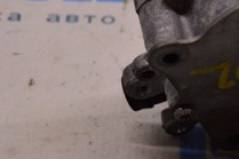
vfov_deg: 7.4
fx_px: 1221
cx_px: 316
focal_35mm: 184
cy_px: 60
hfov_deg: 10.9
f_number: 4.8
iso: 1600
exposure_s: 1/400
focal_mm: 40
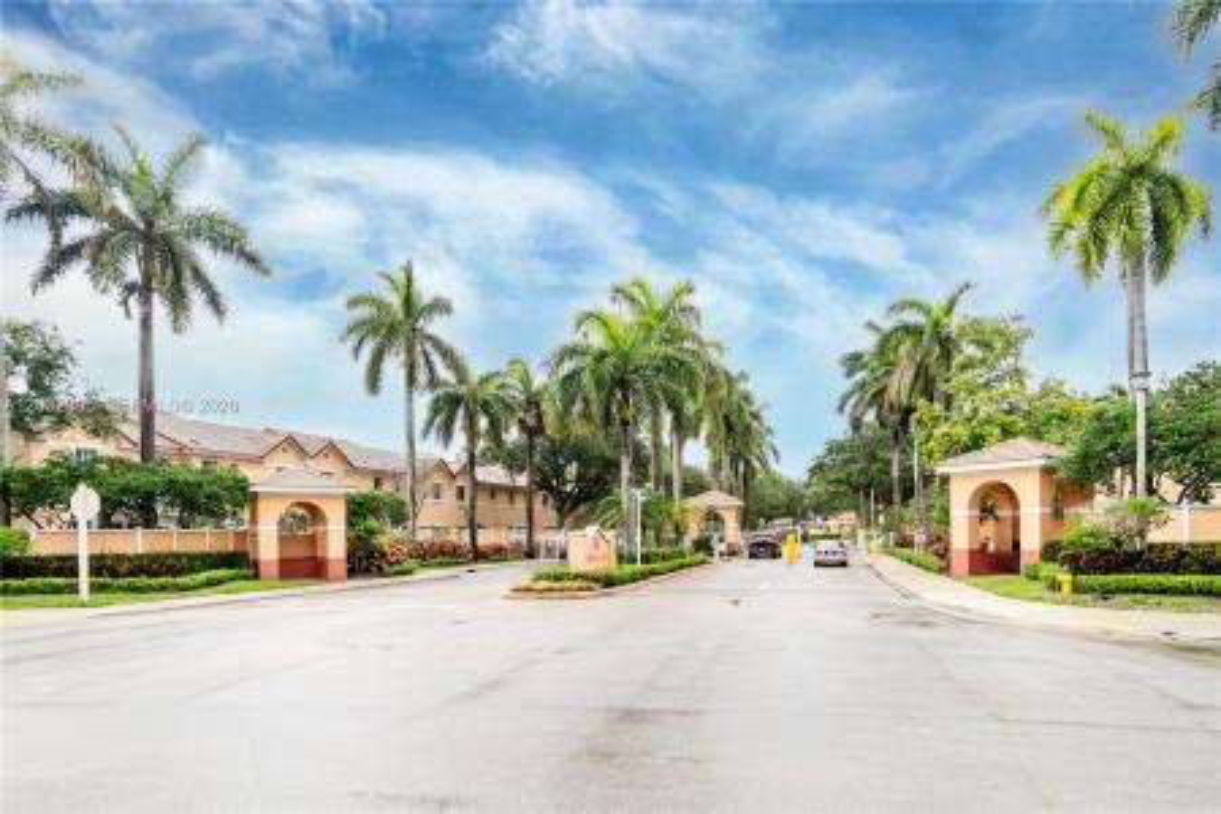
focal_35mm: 21
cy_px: 407
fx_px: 712
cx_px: 610
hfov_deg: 81.2
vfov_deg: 59.5
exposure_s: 1/250
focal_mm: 14
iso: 1000
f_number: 8
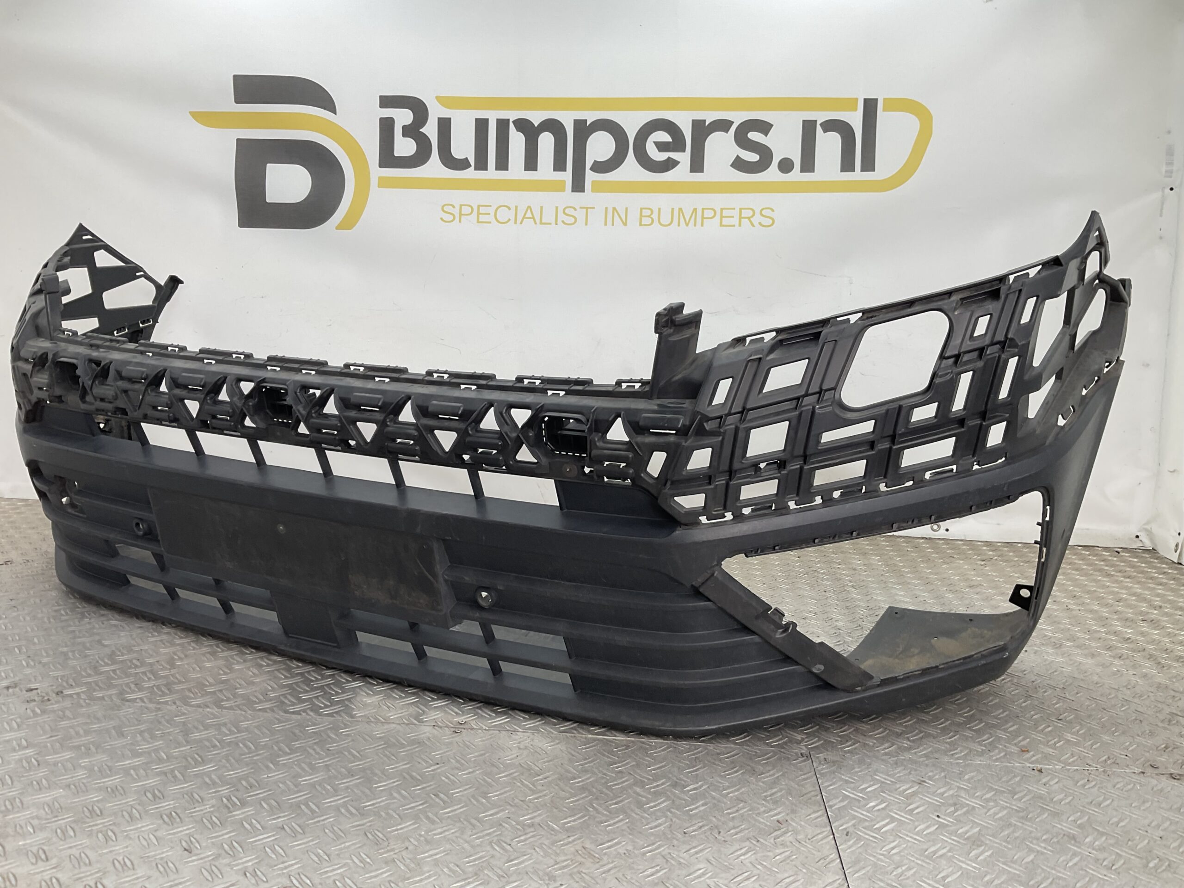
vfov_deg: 48.2
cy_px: 444
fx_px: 992
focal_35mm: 29
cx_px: 592
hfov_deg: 61.7
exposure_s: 1/120
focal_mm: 3
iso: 20
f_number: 1.8
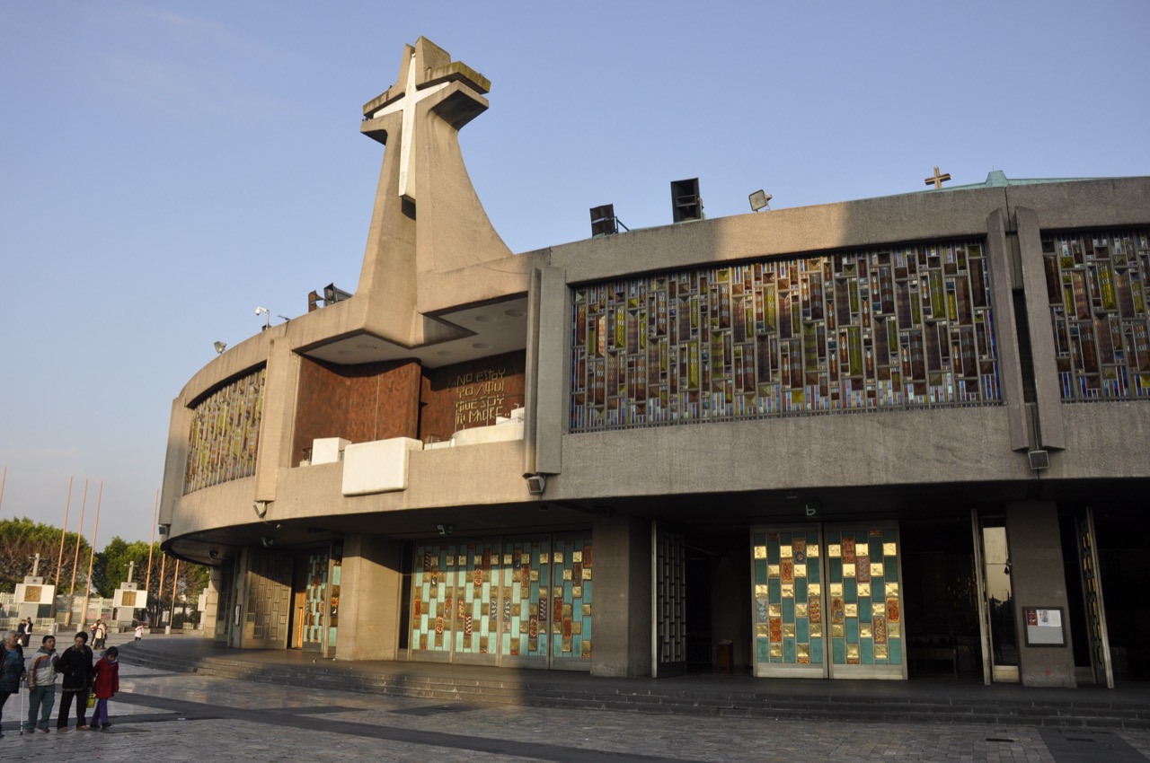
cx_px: 575
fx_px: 957
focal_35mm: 30
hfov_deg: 62.0
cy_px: 382
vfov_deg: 43.5
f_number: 7.1
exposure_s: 1/200
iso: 200
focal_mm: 20
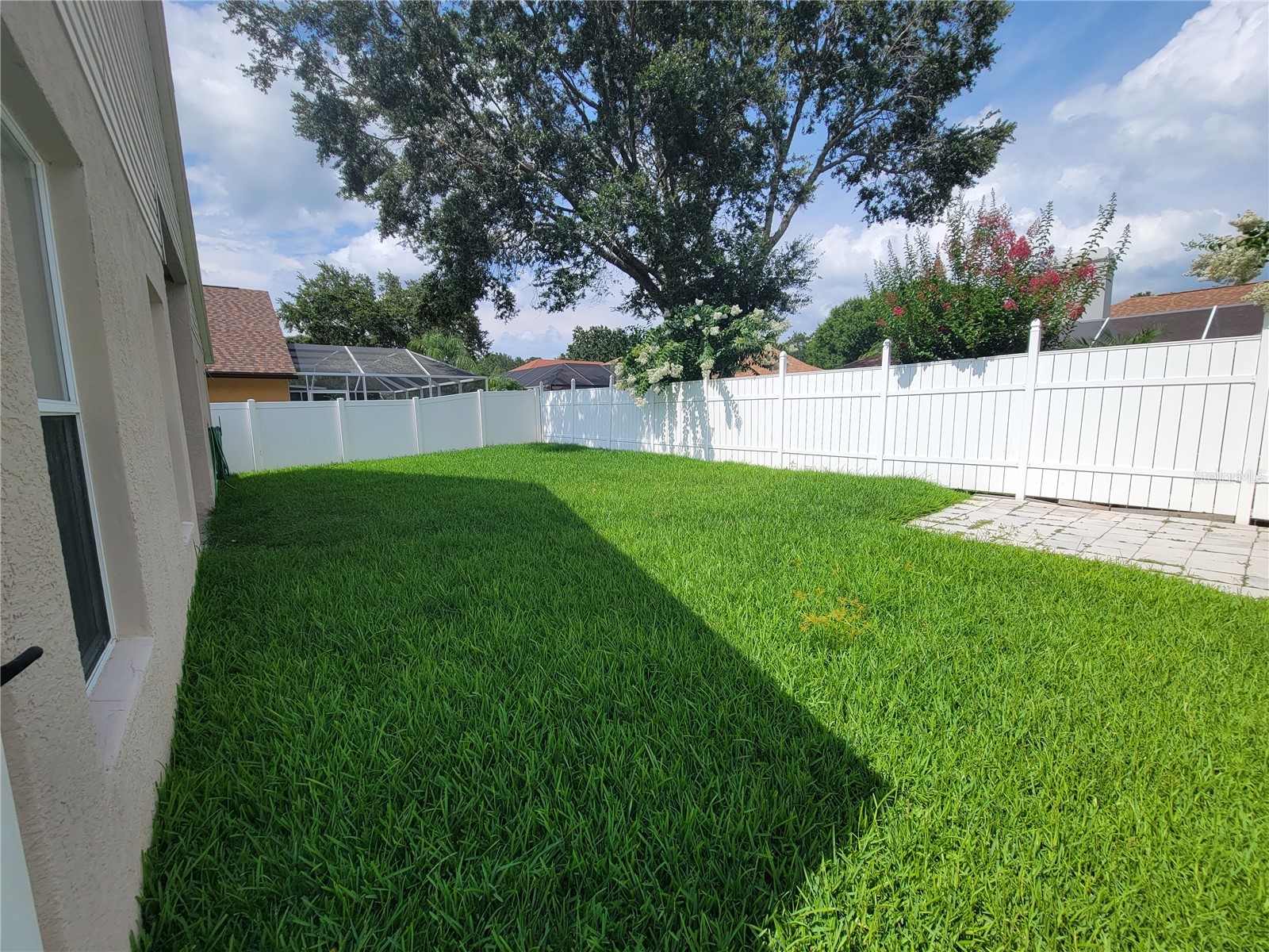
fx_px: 477
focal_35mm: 13
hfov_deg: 106.2
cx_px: 634
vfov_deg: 89.9
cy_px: 476
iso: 50
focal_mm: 2.2
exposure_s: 1/2054
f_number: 2.2
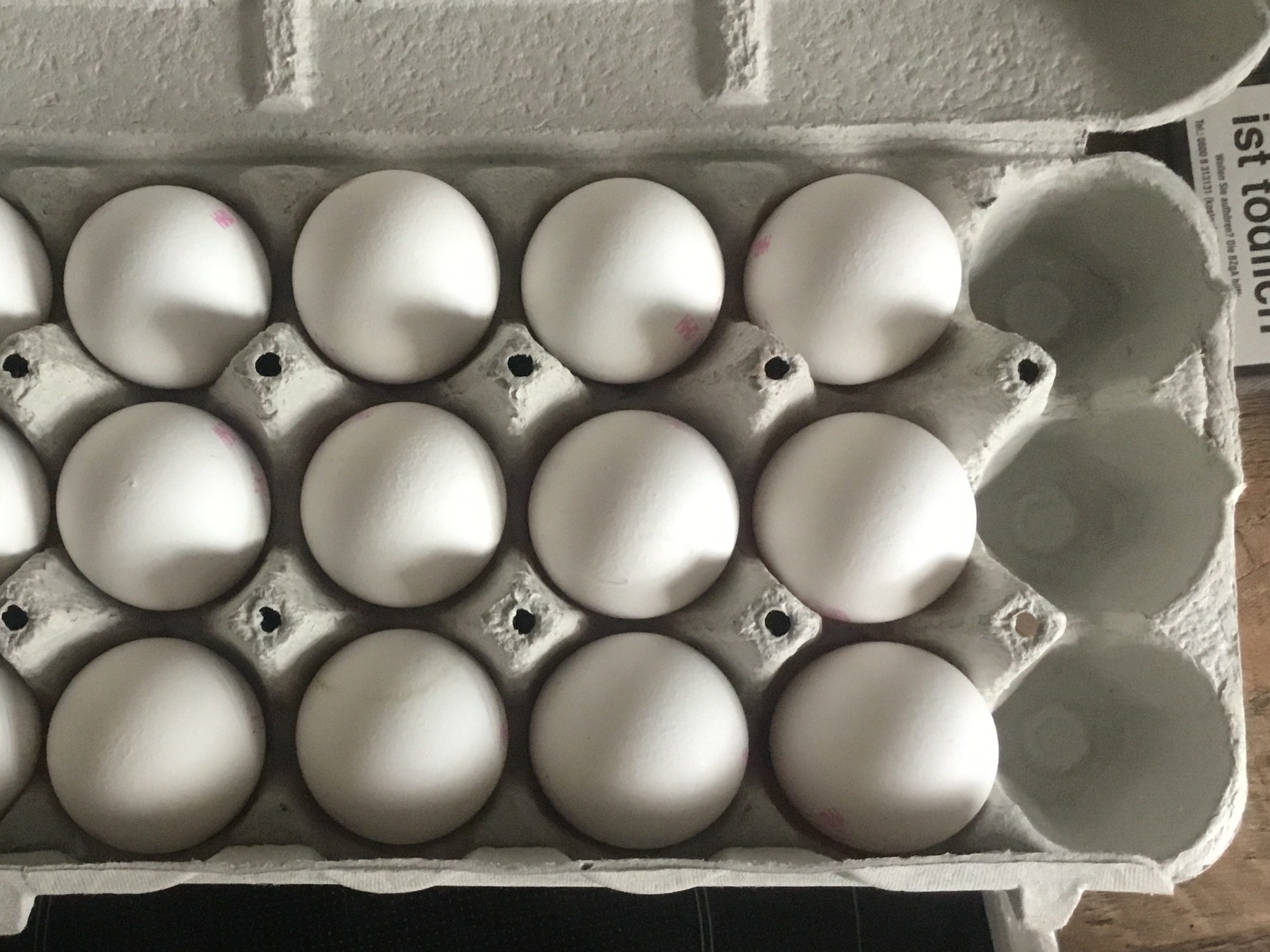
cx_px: 432
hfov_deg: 41.6
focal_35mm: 45
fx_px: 1651
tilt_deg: -85.1
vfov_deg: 32.2
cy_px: 492
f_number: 2.4
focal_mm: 3.3
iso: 250
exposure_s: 1/33
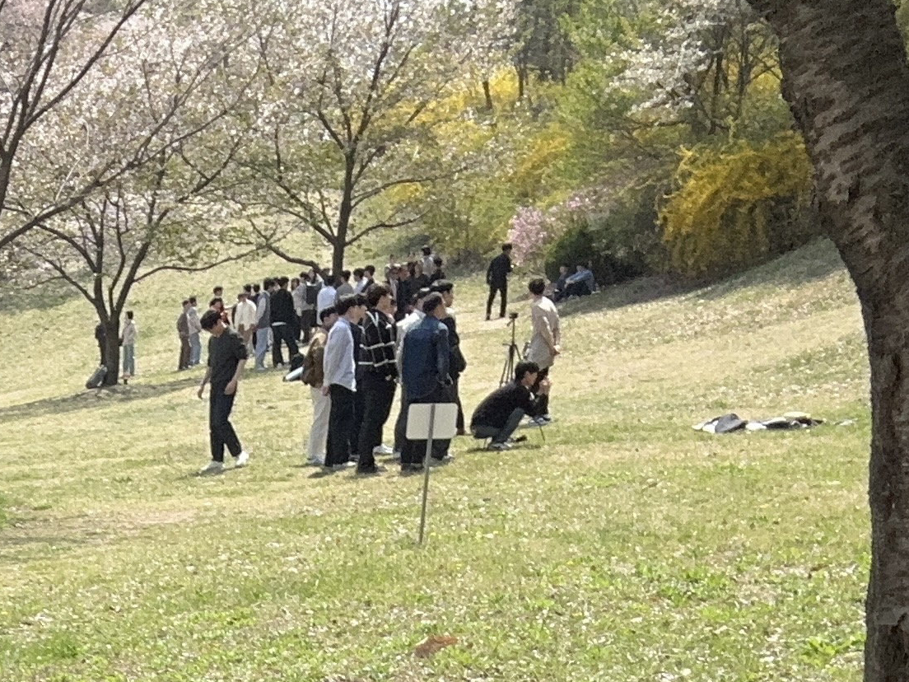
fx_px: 2206
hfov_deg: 20.8
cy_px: 1236
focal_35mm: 84
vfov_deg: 15.2
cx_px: -327
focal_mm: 2.69
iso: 25
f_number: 1.9
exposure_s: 1/794
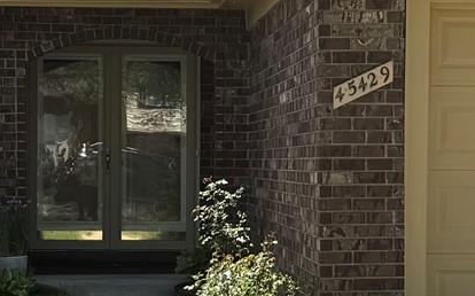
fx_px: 1630
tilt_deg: -1.0
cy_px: 203
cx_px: 259
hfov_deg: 16.6
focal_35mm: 126
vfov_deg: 10.4
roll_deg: -0.3
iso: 80
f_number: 1.78
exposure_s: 1/2370
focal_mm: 6.76
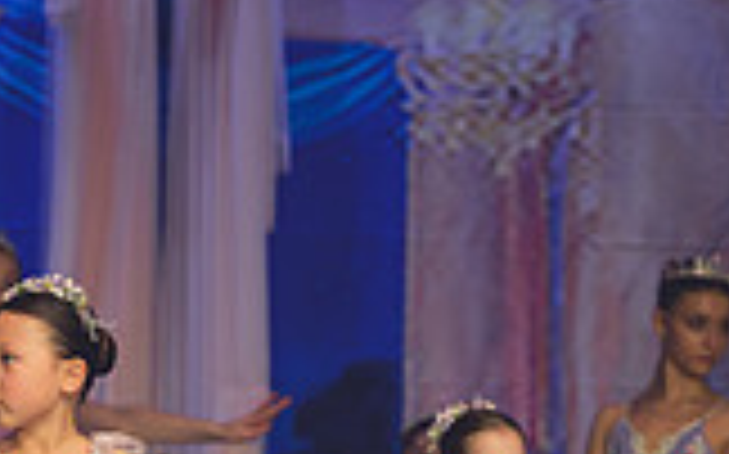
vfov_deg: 3.8
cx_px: 216
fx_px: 6869
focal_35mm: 346
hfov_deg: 6.1
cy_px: 492
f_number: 2.8
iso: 900
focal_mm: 95
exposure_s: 1/320
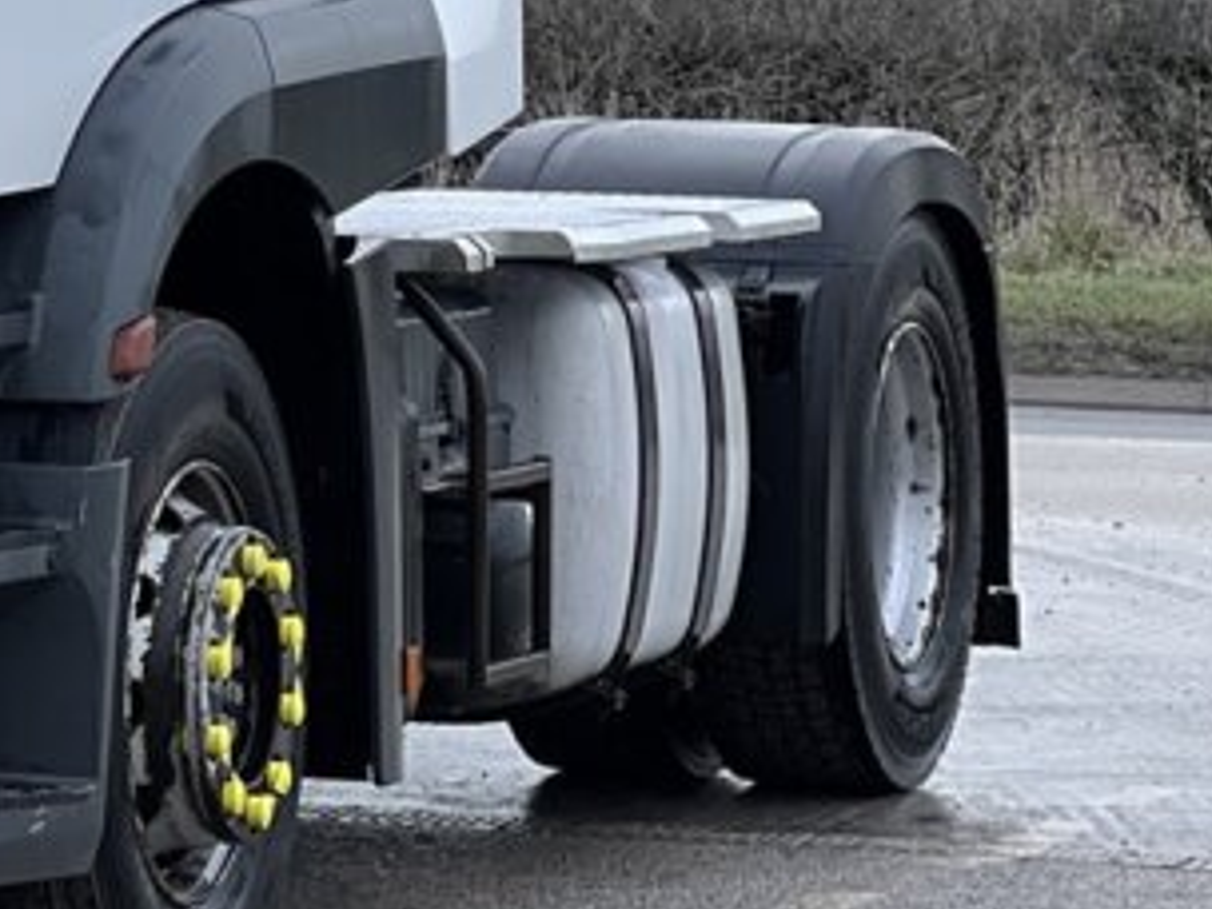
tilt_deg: +3.8
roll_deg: -0.8
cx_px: -486
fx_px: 9068
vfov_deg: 5.7
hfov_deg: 7.5
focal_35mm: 259
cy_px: -395
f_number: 2.8
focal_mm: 9
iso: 20
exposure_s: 1/121
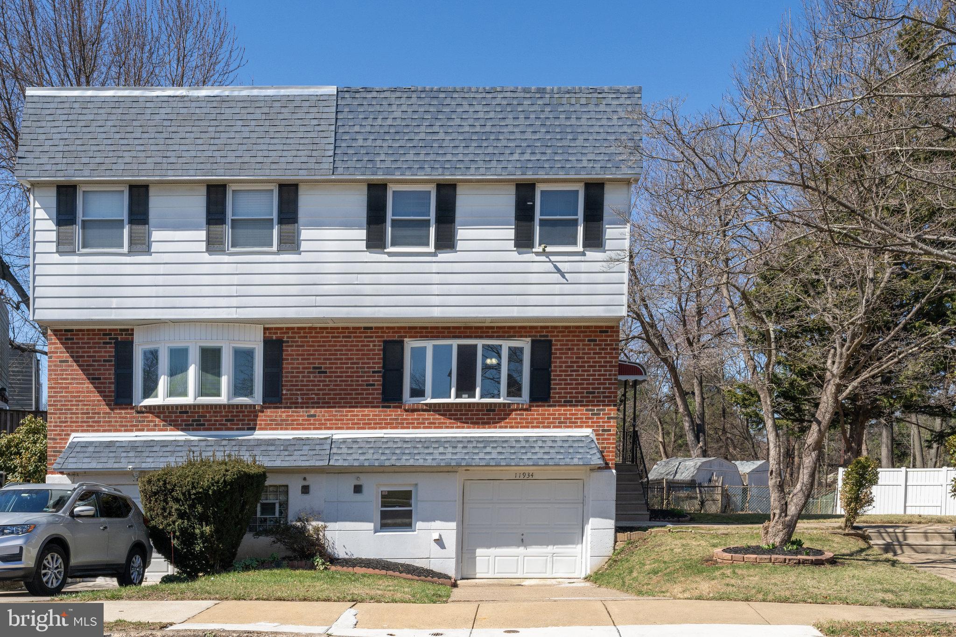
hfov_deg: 61.1
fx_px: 810
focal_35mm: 30
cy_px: 318
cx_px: 478
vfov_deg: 43.0
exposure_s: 1/640
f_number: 11
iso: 500
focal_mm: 30.5
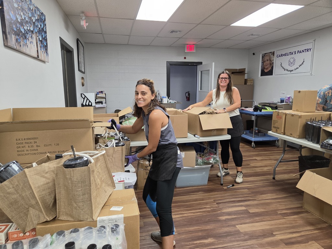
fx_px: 221
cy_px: 124
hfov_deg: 73.9
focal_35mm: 23
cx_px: 166
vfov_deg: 58.9
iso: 160
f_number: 1.8
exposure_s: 1/120
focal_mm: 5.4
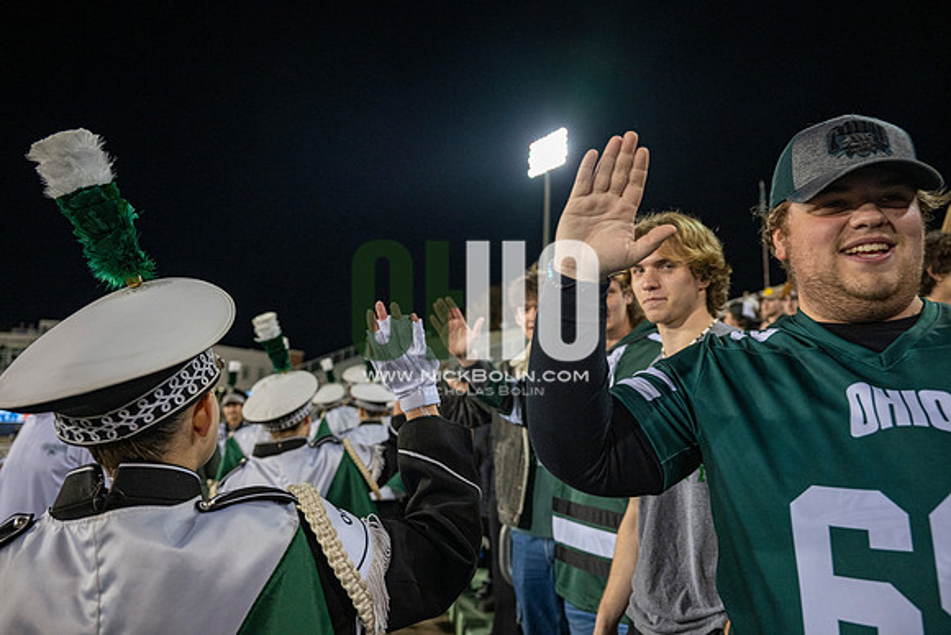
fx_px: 634
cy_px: 318
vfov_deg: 53.2
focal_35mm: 24
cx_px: 476
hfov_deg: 73.7
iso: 1250
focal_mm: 24
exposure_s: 1/500
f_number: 3.2
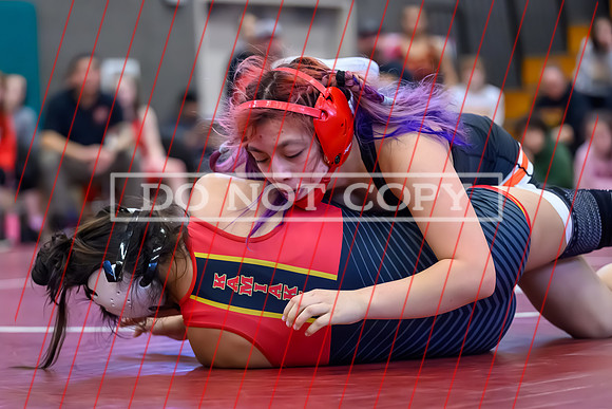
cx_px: 279
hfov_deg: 17.9
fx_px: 1946
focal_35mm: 114
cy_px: 231
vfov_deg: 12.0
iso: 8000
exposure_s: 1/640
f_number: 2.8
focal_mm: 93
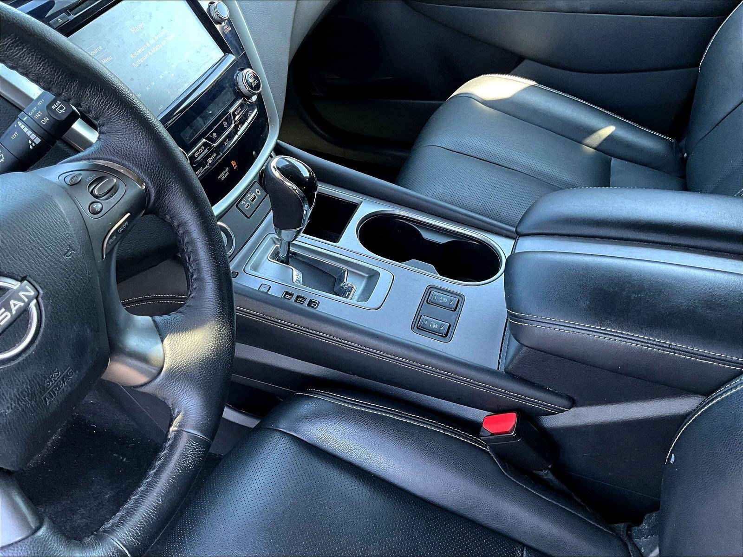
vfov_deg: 48.2
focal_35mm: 29
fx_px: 622
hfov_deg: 61.7
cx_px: 372
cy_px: 278
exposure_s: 1/67
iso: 64
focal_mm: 3
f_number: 1.8
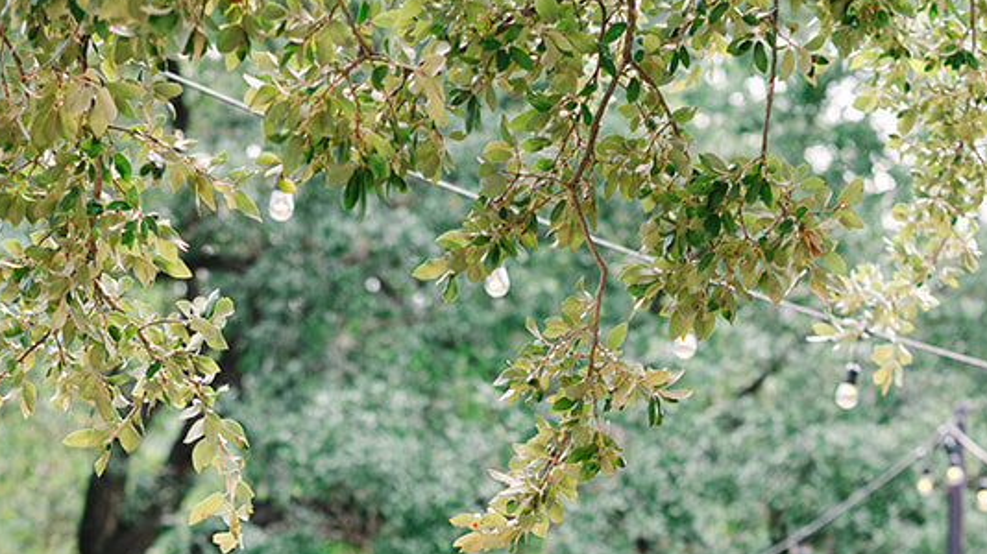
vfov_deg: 7.5
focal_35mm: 157
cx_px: 339
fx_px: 4108
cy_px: 903
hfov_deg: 13.7
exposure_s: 1/1250
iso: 400
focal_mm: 50
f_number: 2.5
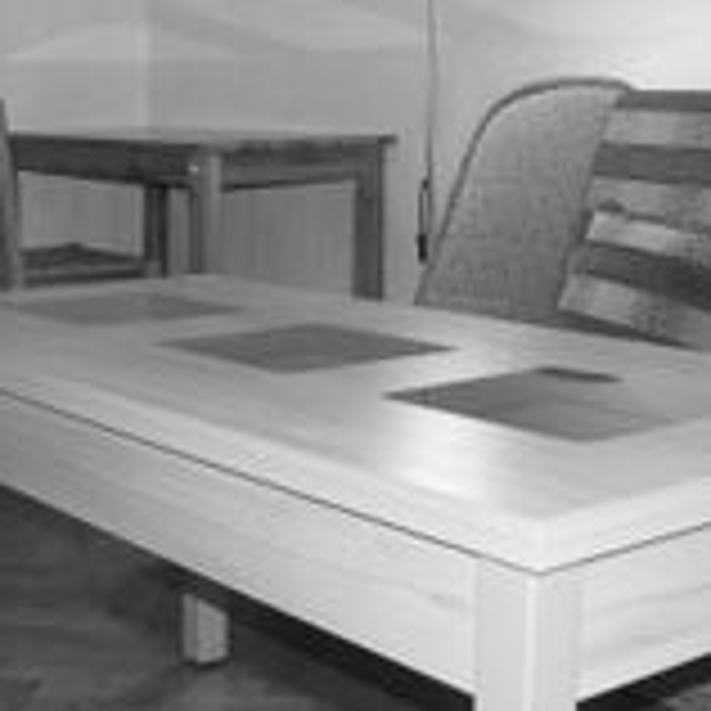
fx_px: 1371
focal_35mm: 59
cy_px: 225
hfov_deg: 28.6
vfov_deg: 28.8
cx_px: 178
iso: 125
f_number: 2.8
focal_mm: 7.2
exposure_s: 1/50
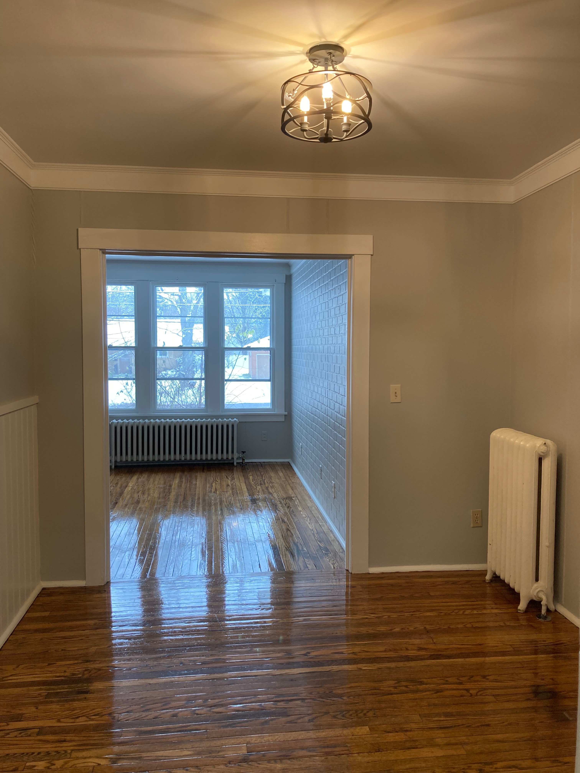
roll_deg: +0.1
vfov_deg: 63.4
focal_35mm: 28
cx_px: 290
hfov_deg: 49.7
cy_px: 386
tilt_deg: -1.2
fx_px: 626
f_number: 1.8
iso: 64
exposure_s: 1/60
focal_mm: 3.99
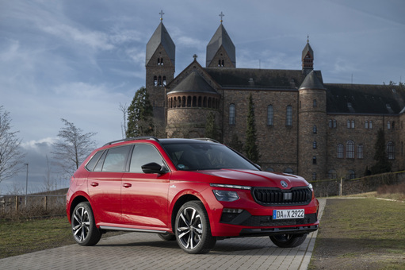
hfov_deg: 28.9
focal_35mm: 70
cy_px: 135
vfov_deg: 19.4
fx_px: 787
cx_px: 202
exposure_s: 1/200
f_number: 8
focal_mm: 70
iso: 200
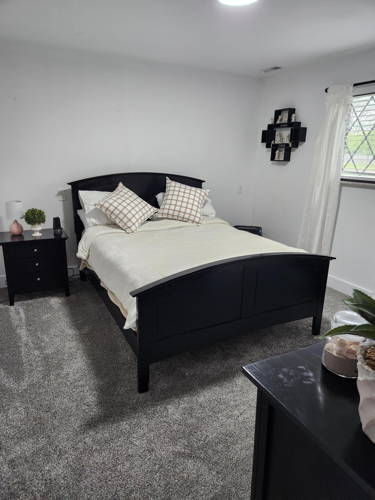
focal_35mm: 23
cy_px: 250
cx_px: 188
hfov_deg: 58.9
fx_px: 332
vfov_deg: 73.9
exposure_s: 1/120
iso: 400
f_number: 1.8
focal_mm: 5.4
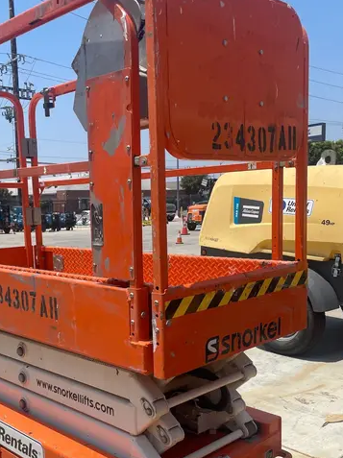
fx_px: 529
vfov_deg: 46.4
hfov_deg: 35.4
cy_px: 290
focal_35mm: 40
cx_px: 106
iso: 32
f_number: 1.6
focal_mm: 4.2
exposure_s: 1/3610
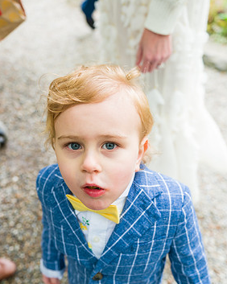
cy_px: 145
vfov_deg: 49.1
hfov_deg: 40.0
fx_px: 311
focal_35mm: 37
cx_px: 101
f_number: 3.5
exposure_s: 1/160
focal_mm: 24
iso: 200
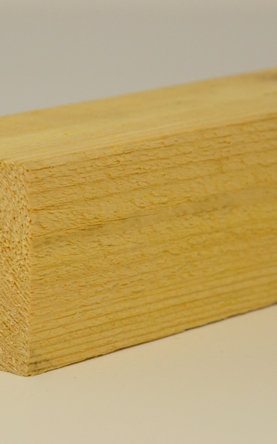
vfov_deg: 10.1
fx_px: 2500
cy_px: 222
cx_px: 73
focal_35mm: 207
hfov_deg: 6.3
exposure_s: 1/125
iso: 360
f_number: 8
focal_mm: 90
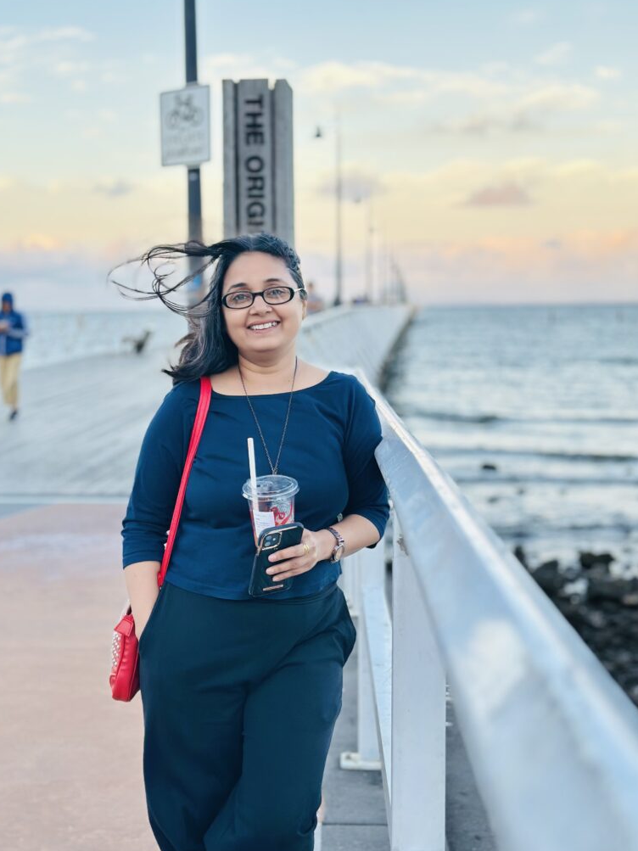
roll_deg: +0.4
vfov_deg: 38.9
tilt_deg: -6.1
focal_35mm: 49
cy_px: 423
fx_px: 1204
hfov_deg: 29.7
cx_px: 316
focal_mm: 6.86
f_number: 1.78
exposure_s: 1/463
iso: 80
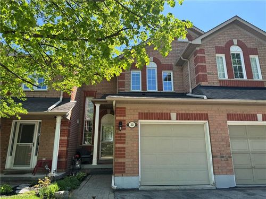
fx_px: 184
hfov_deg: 71.6
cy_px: 100
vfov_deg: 56.8
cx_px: 133
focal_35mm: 24
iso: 80
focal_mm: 6.76
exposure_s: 1/1112
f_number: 1.78
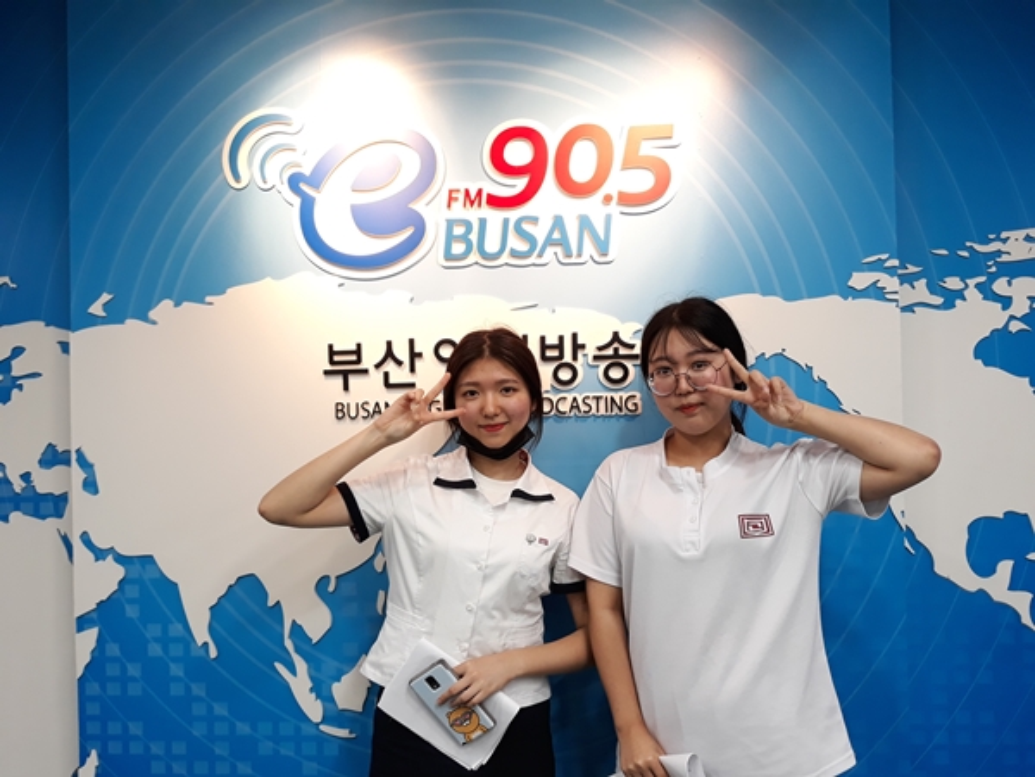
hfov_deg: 65.3
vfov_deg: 51.4
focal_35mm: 27
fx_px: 807
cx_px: 518
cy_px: 388
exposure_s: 1/40
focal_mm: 3.71
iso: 64
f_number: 1.7
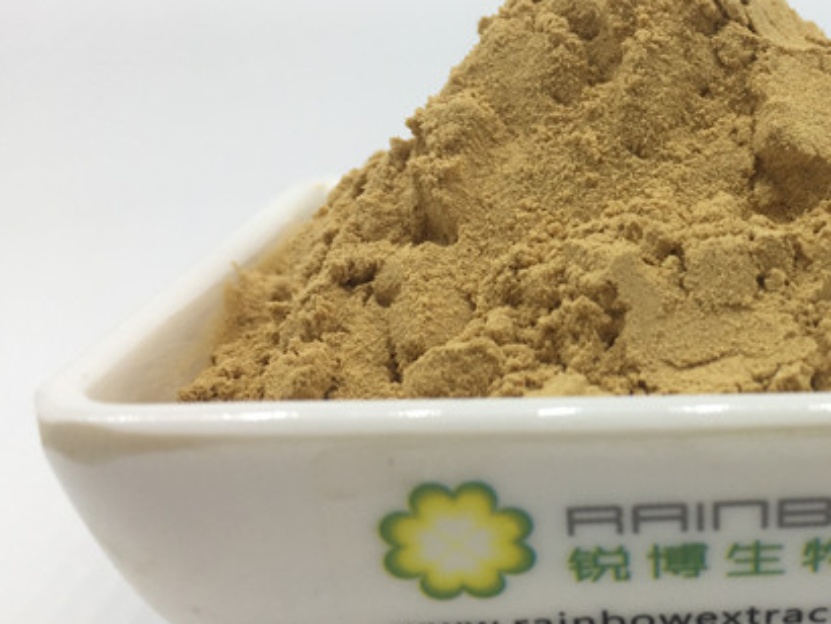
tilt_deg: -15.7
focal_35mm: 53
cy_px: 282
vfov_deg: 27.5
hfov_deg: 34.9
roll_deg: +0.4
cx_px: 673
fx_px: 1273
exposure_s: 1/305
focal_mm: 4.15
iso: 25
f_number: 2.2
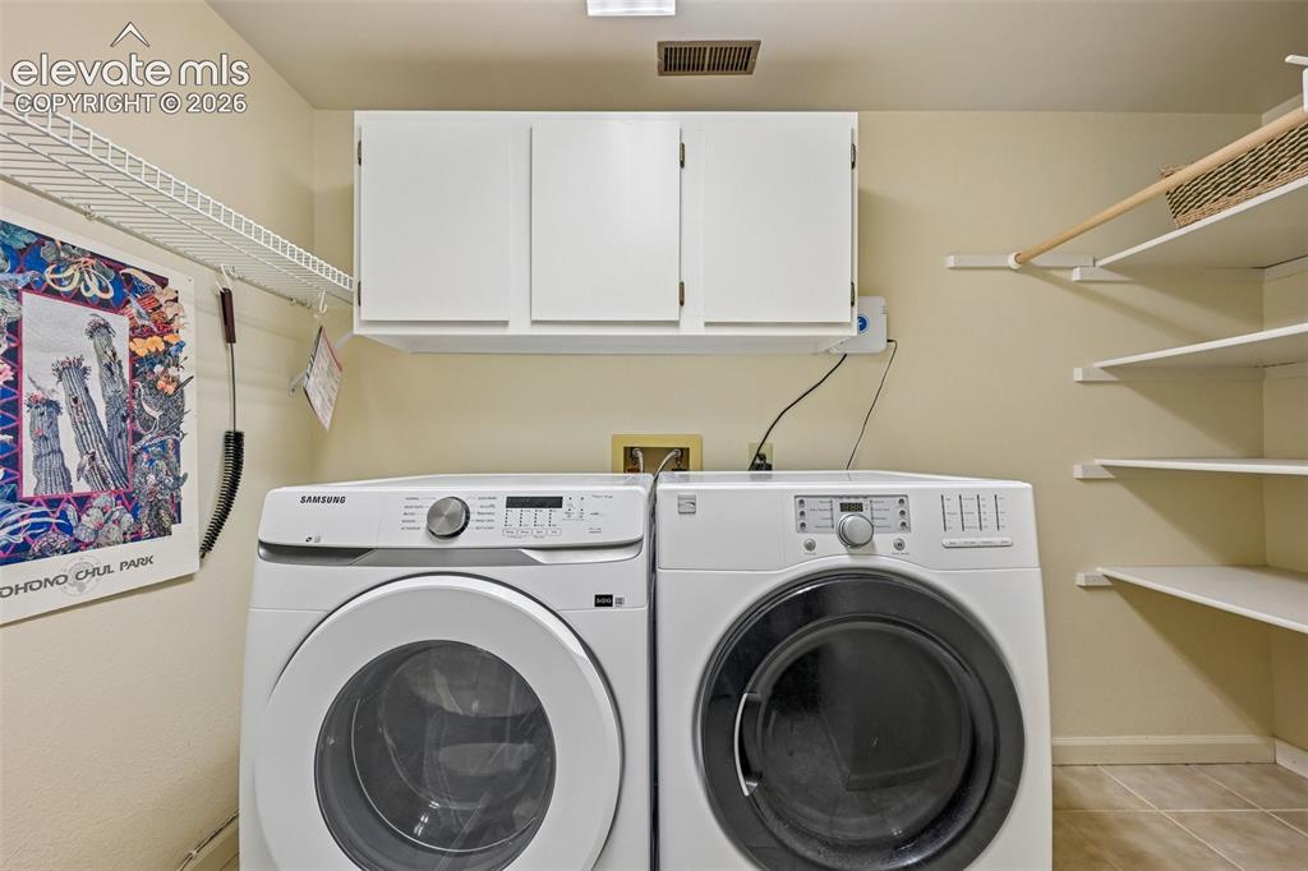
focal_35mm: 14
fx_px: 508
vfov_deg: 81.2
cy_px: 436
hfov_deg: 104.3
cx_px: 654
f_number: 10
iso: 220
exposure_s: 1/15
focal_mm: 14
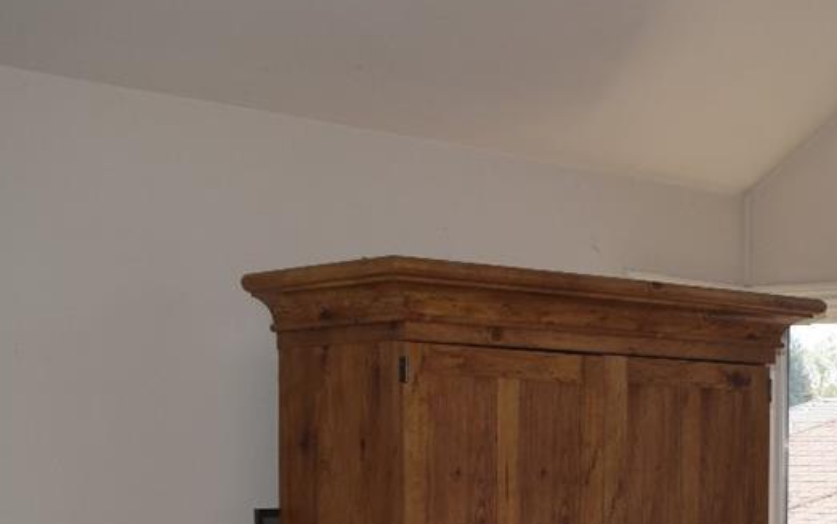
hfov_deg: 24.3
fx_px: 1803
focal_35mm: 79
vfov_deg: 15.6
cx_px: 933
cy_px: 708
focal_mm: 18
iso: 160
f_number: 5.6
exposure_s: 1/125
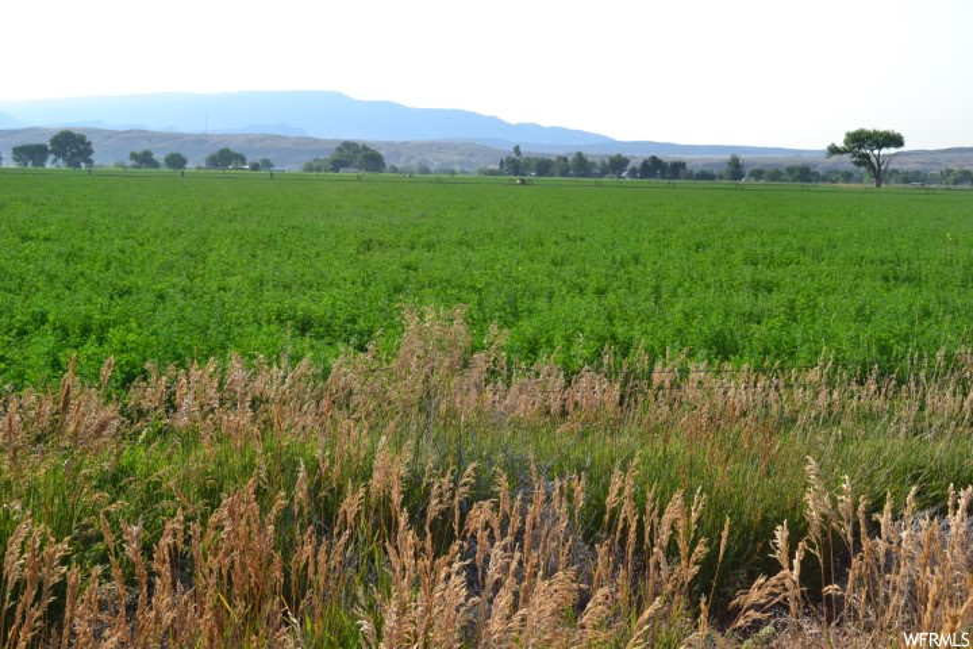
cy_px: 324
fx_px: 1216
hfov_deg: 43.6
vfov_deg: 29.9
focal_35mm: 45
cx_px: 486
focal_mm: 30
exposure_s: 1/400
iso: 400
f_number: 11
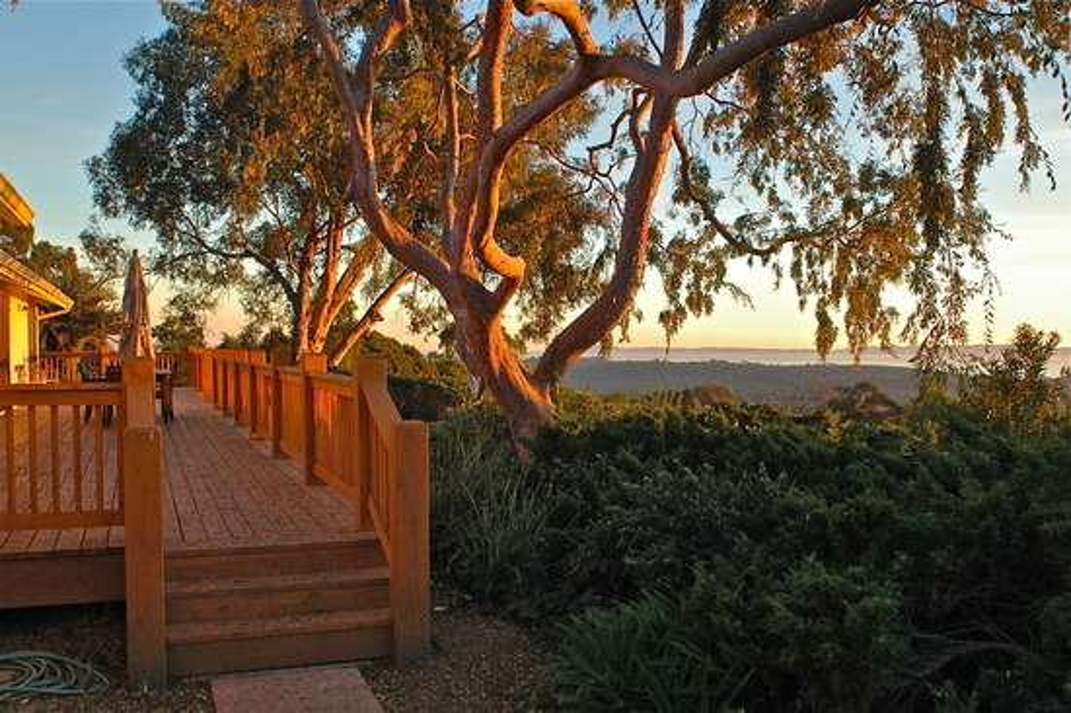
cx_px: 536
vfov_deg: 43.6
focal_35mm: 30
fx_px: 892
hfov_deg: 62.0
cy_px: 356
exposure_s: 1/100
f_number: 5
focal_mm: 20
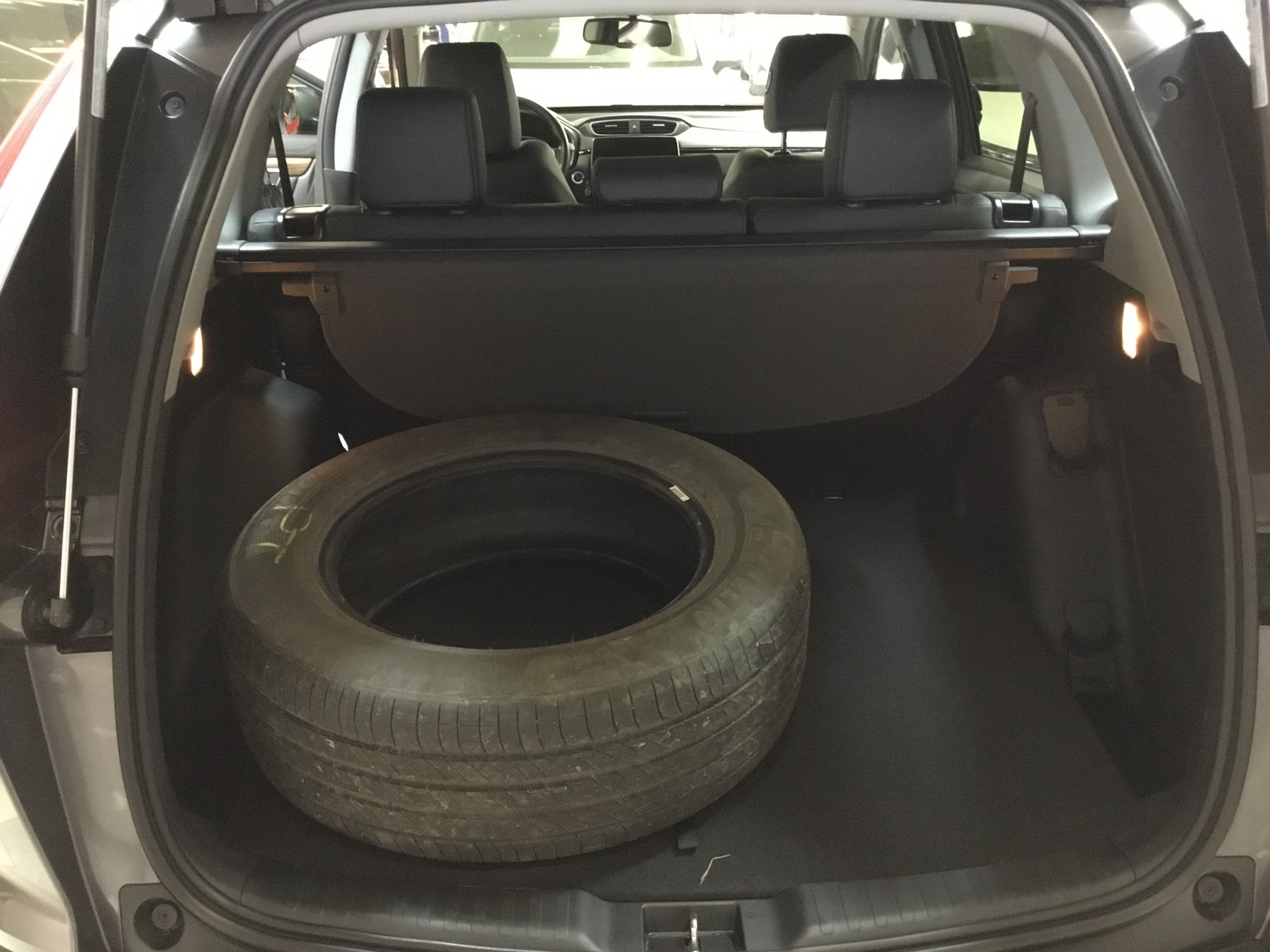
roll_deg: +2.0
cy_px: 476
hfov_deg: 58.4
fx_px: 1137
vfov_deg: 45.4
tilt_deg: -23.9
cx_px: 635
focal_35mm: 31
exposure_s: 1/17
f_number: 2.4
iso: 640
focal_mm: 3.3
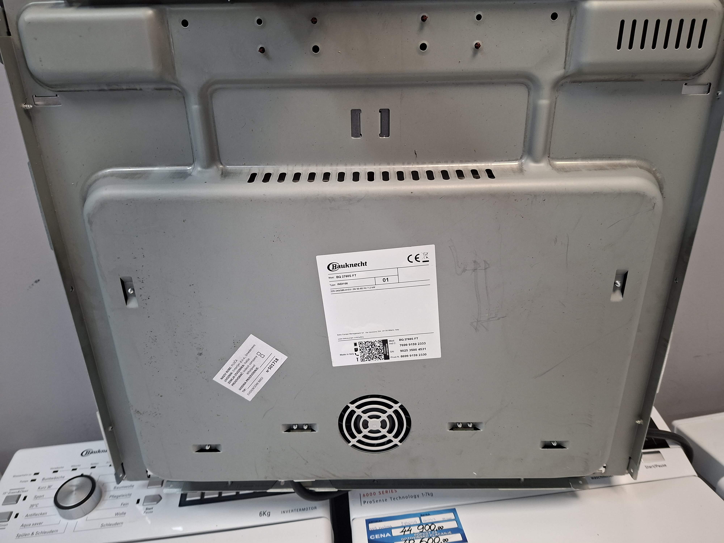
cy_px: 272
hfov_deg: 73.9
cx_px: 362
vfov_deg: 58.9
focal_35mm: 23
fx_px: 481
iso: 200
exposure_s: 1/50
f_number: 1.8
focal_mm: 5.54
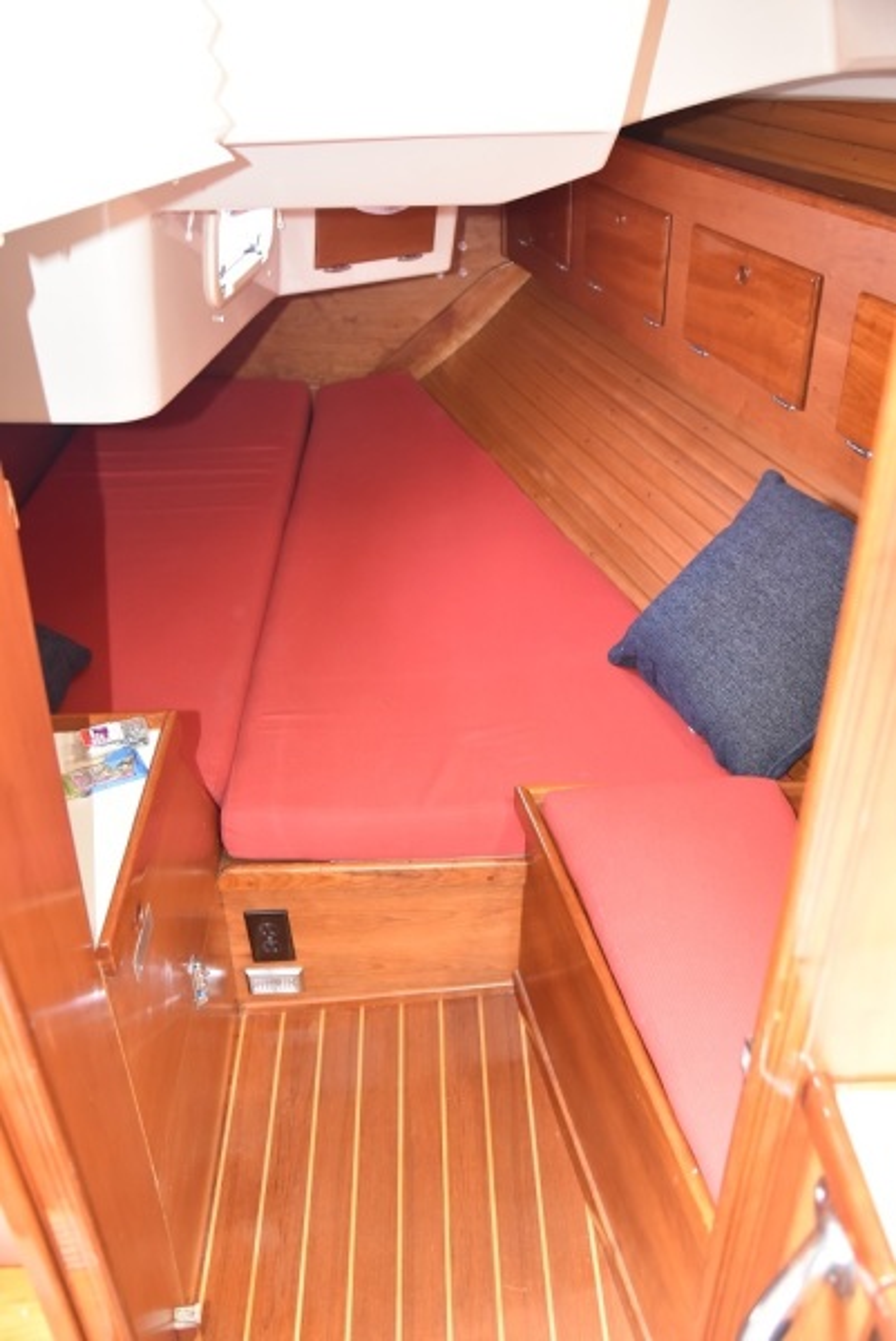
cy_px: 670
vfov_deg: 61.9
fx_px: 1118
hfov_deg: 43.7
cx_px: 448
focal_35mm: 30
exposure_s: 1/60
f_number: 4
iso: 3200
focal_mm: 30
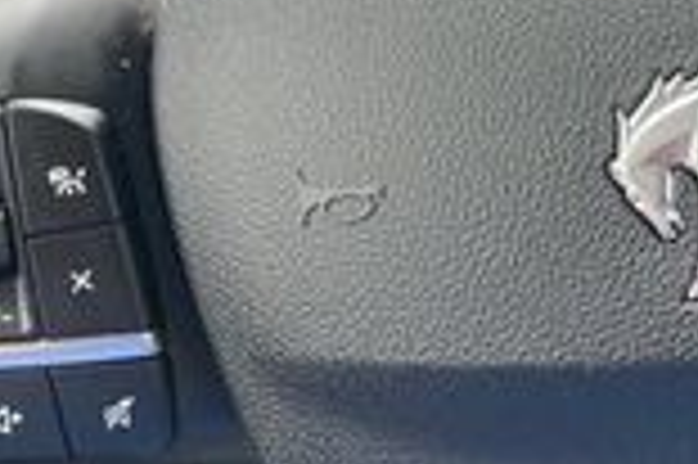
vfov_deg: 11.7
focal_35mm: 112
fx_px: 2169
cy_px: -216
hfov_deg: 17.8
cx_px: 712
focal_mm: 4.2
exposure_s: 1/121
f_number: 1.6
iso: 40
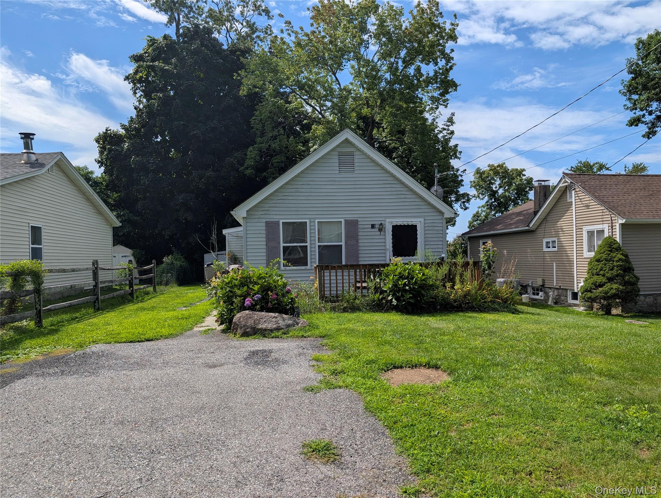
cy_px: 249
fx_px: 459
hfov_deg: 71.5
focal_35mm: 24
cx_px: 330
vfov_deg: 56.9
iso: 23
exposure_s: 1/1783
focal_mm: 6.9
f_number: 1.68
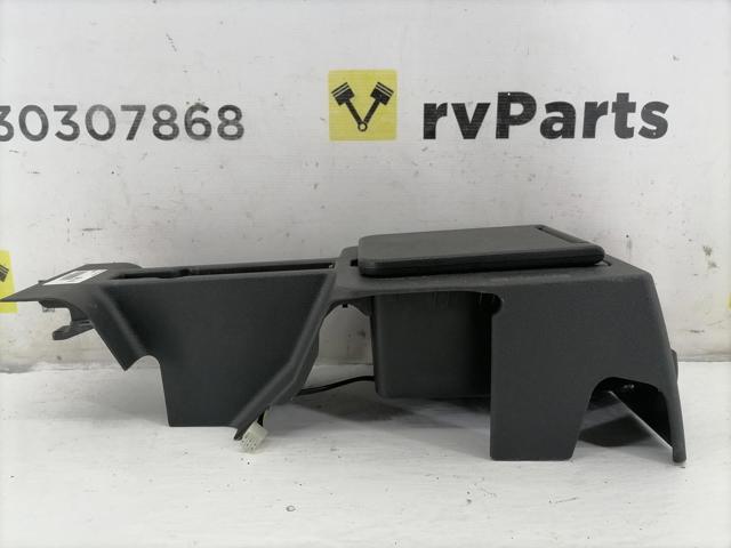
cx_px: 366
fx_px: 549
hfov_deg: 67.3
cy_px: 274
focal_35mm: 26
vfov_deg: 53.1
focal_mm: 5.4
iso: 160
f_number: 1.8
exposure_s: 1/120
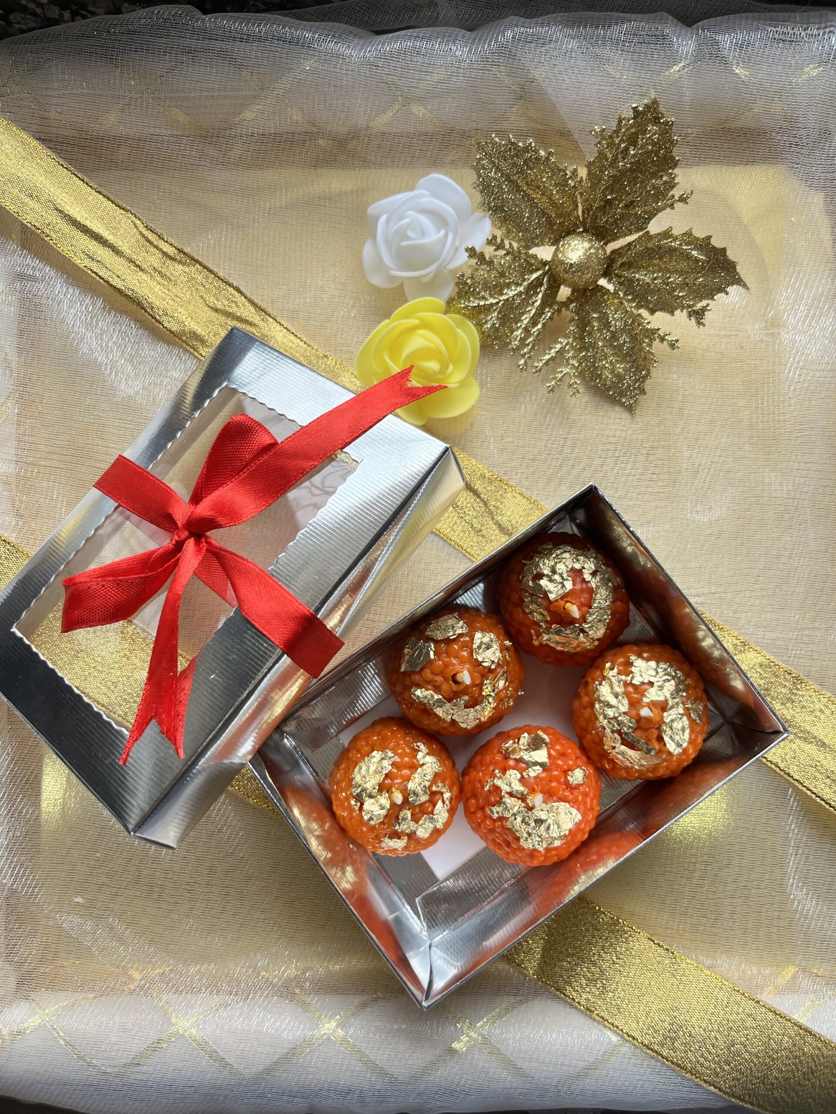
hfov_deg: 53.1
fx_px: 837
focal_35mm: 26
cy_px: 557
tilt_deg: -85.1
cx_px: 418
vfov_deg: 67.3
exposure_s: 1/1212
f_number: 1.6
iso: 50
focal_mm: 5.1
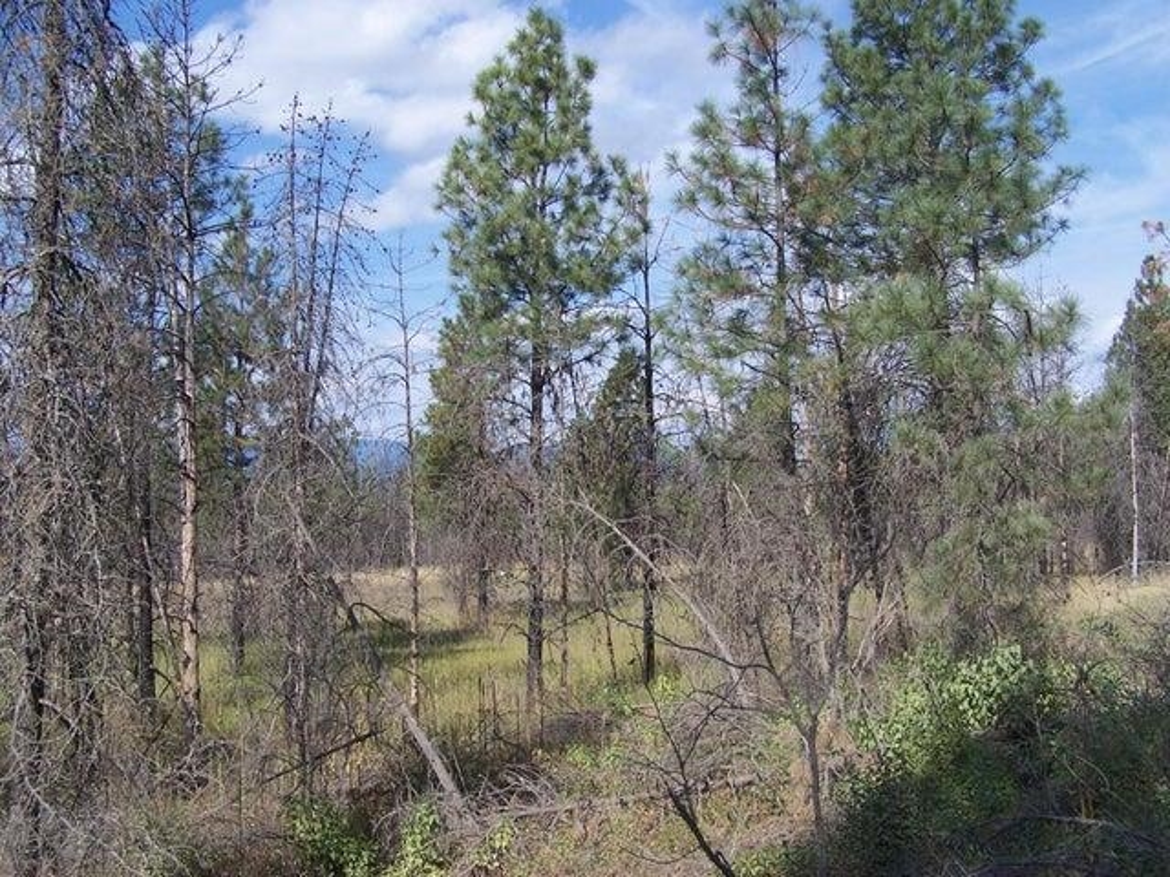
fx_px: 1284
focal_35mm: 38
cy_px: 438
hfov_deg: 49.0
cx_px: 585
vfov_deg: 37.7
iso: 80
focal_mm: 6.3
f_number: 4
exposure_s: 1/750
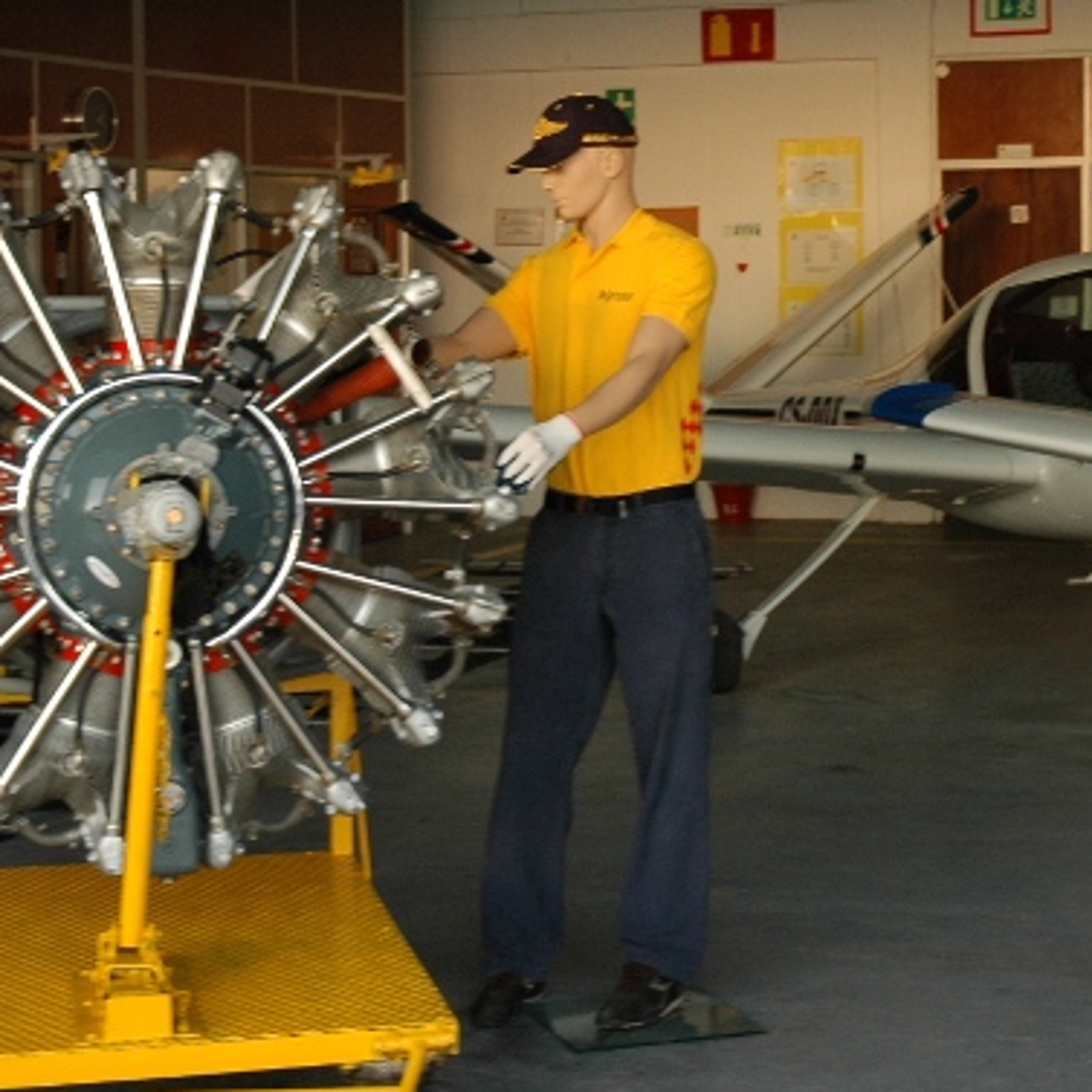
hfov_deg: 20.6
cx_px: 707
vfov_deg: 20.6
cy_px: 406
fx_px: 2994
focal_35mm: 84
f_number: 4
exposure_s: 1/25
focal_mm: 31
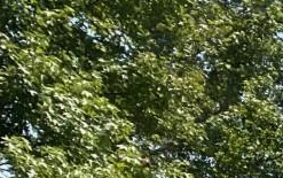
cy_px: 575
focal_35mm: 179
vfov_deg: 6.5
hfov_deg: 9.7
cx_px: 778
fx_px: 1382
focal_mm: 3
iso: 16
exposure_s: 1/1195
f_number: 1.8
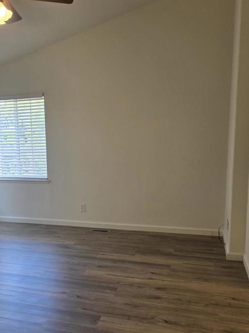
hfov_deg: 37.3
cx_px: 52
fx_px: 355
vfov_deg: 49.9
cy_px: 195
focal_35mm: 37
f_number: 1.8
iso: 50
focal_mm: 5.4
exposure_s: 1/120
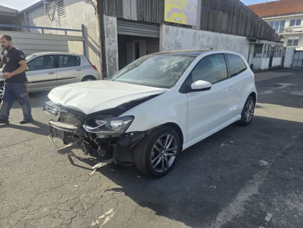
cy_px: 114
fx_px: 201
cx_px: 152
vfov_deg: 58.9
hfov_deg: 73.9
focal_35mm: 23
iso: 12
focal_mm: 6.3
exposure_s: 1/451
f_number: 1.7
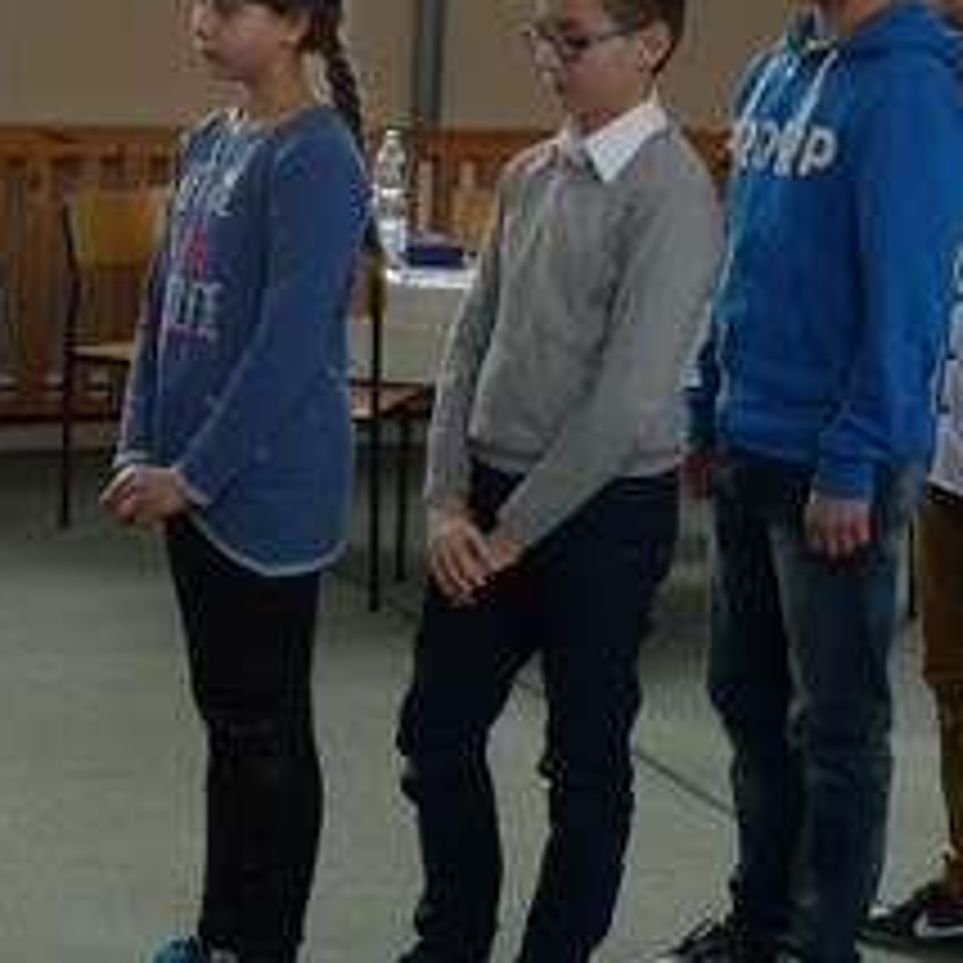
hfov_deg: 17.8
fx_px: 3022
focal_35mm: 96
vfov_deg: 18.1
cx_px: 63
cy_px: 378
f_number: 2.8
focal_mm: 4.7
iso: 100
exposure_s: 1/125
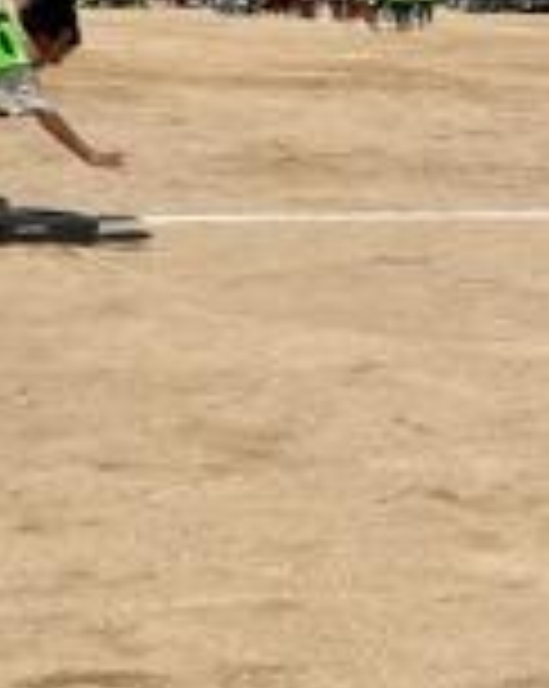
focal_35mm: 74
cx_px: 171
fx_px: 1506
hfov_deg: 20.6
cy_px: 85
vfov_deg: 25.1
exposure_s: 1/4785
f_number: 1.8
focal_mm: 3
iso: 25
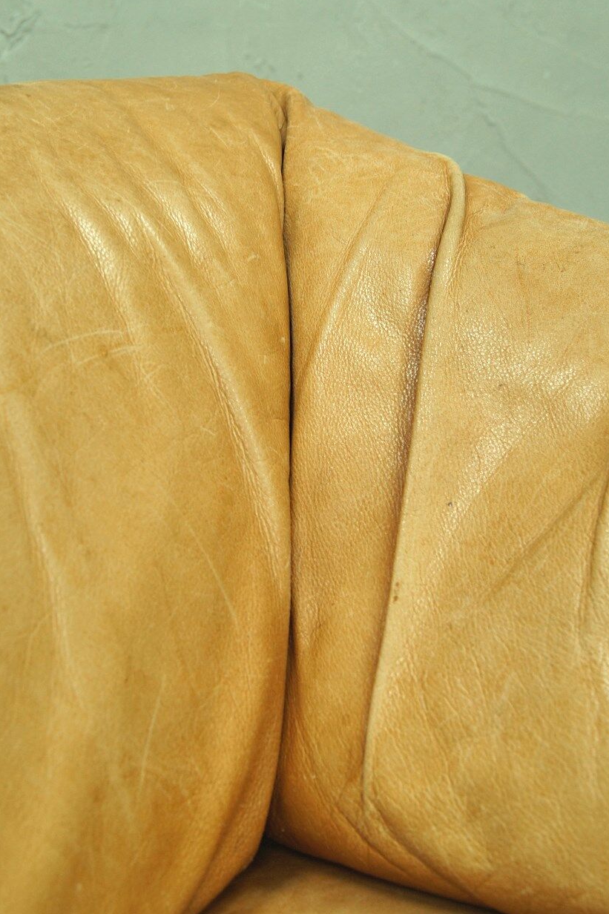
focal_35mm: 54
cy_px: 450
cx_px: 309
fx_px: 1358
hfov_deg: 25.3
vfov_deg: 37.2
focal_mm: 35
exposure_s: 1/10
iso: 400
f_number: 7.1
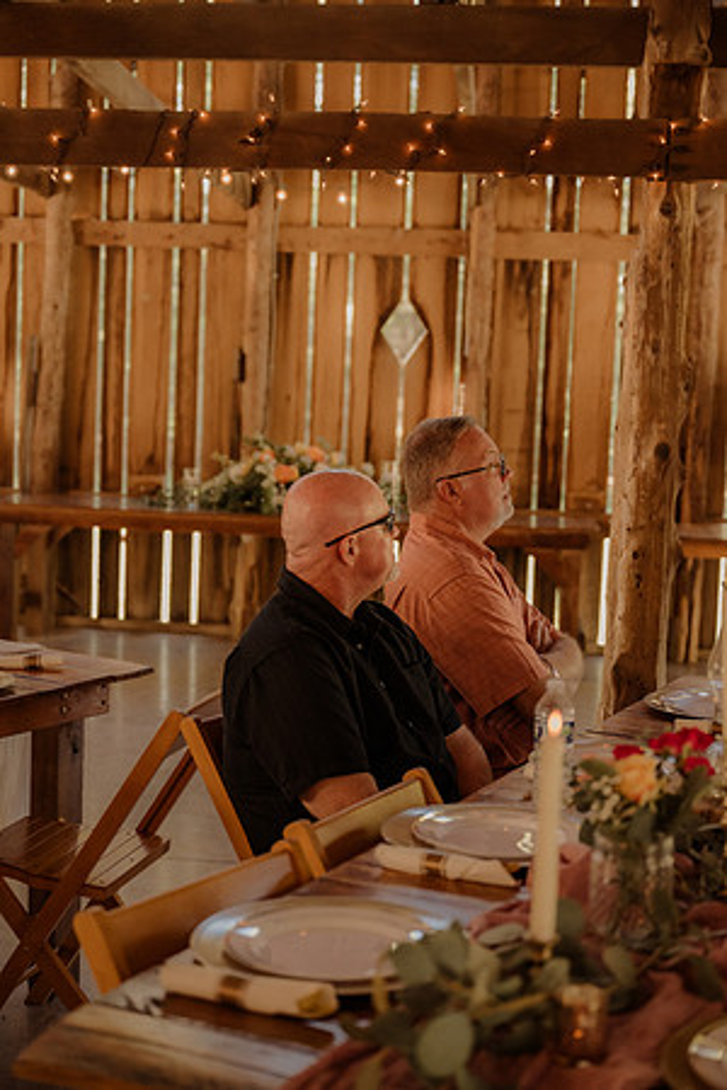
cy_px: 545
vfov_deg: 38.9
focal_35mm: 51
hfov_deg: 26.5
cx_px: 364
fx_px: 1545
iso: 1250
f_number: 2.8
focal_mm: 51
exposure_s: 1/250
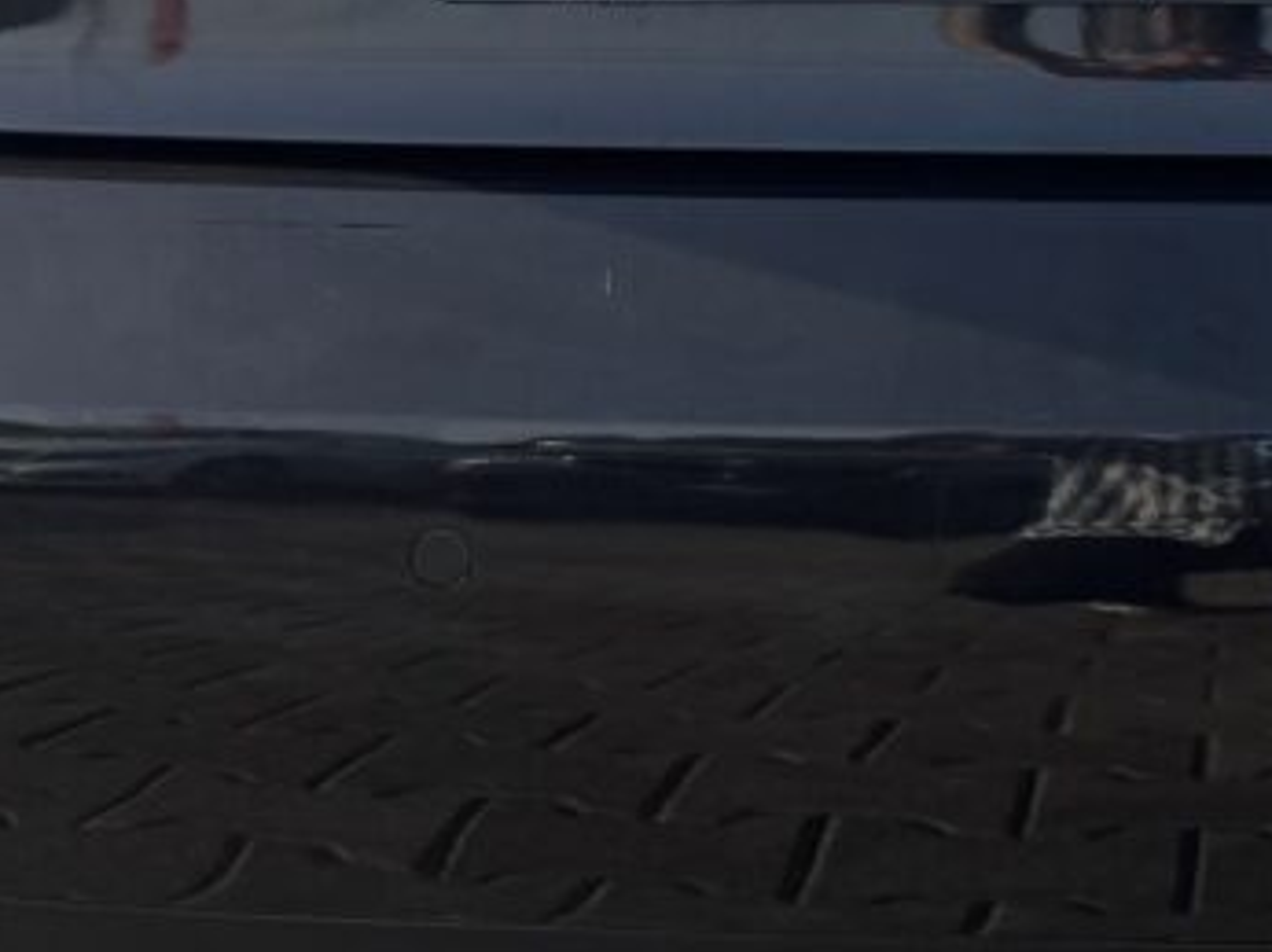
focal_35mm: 111
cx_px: 1195
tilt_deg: -8.7
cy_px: -570
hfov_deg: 17.4
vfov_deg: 12.5
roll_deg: -1.3
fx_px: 4076
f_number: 1.78
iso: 80
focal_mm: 6.76
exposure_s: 1/2331
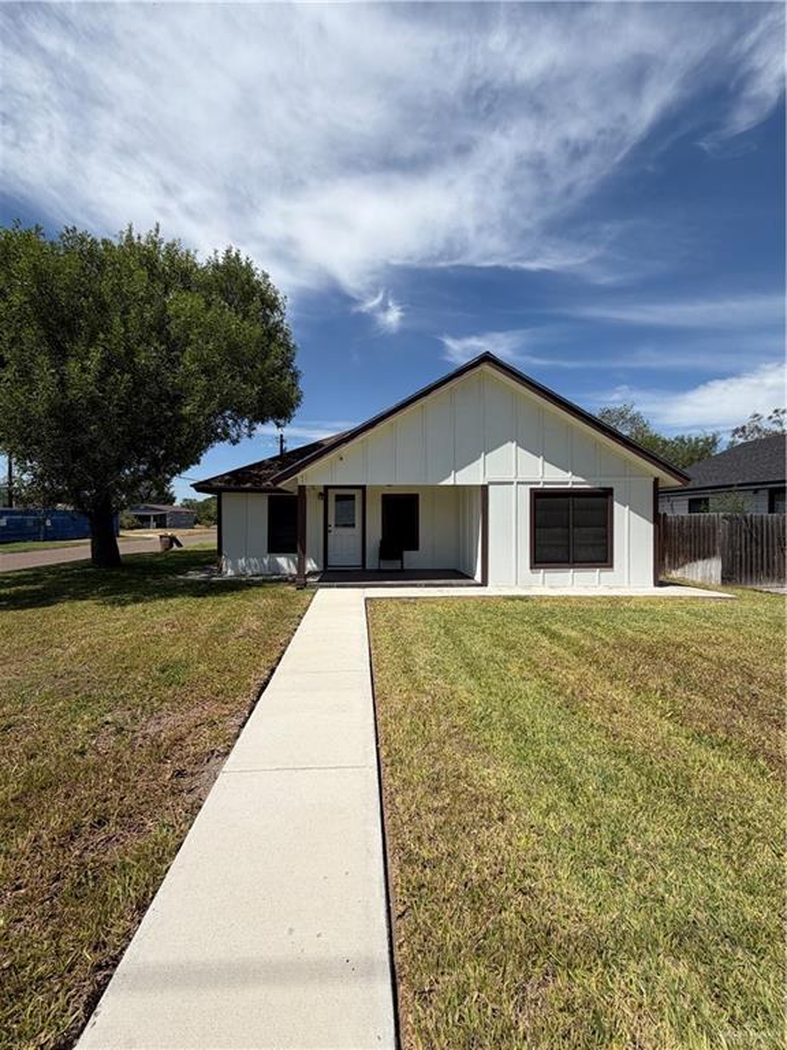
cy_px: 525
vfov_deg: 102.1
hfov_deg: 85.7
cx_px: 394
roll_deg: -1.4
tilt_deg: -0.3
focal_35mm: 14
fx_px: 424
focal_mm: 2.22
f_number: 2.2
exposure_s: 1/1368
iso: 20
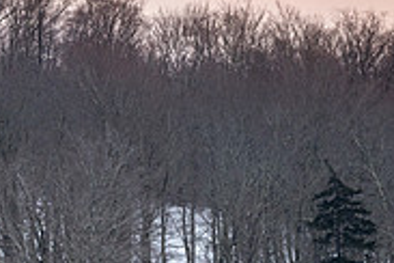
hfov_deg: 2.9
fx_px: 7792
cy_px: 223
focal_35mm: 712
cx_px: -257
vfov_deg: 1.9
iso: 400
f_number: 11
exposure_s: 1/80
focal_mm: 200
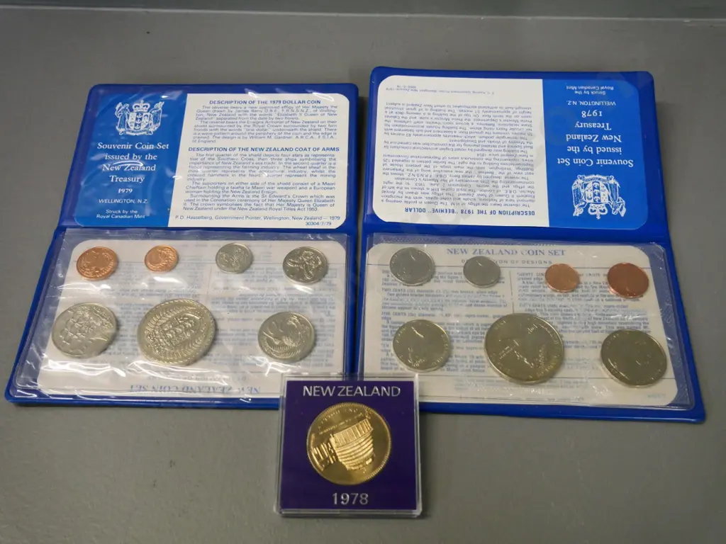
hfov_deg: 51.4
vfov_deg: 39.7
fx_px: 755
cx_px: 363
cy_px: 272
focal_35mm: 36
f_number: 5
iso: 3200
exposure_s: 1/160
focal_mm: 18
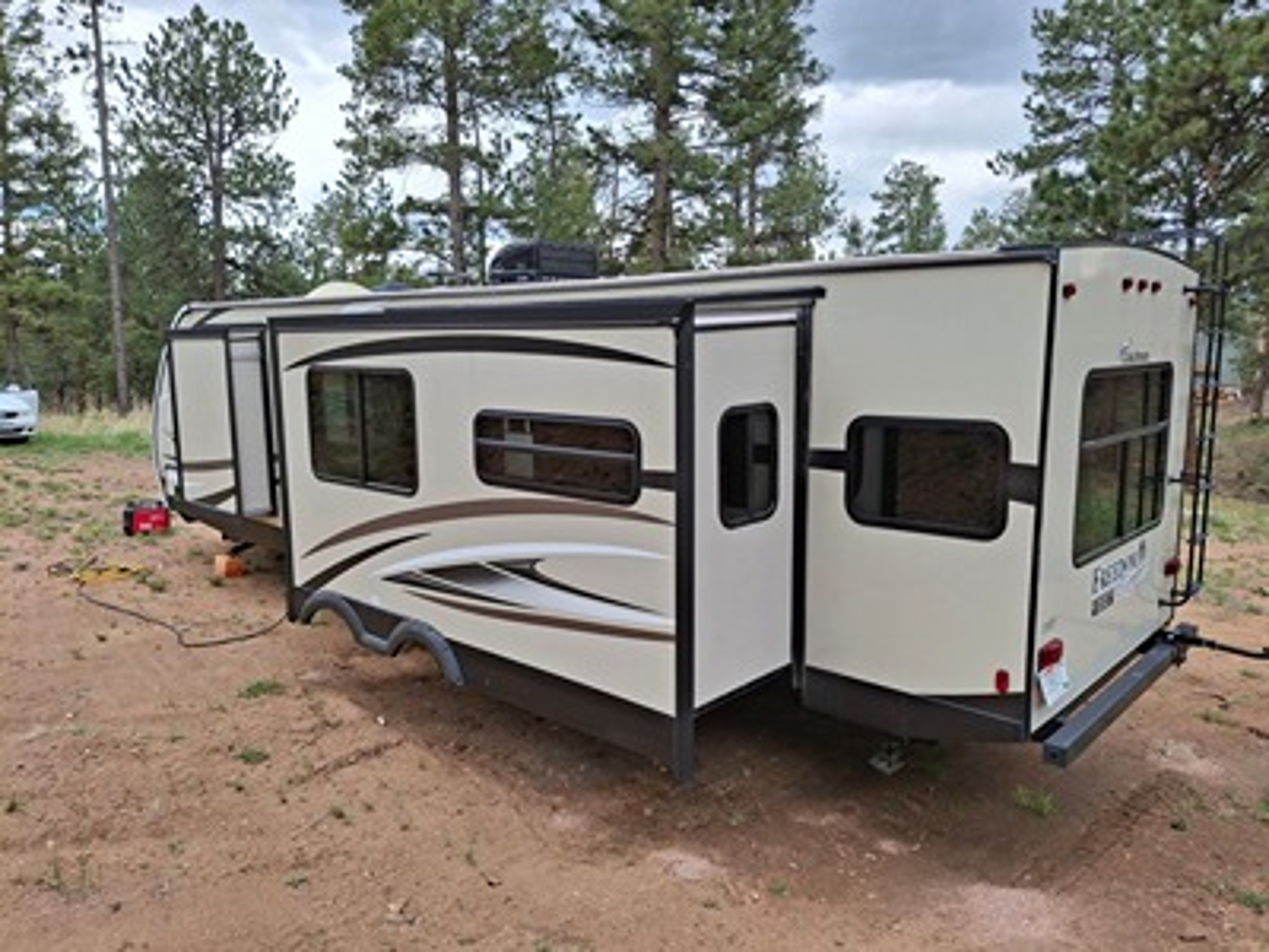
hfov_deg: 69.4
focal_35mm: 25
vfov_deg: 54.9
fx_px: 916
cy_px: 476
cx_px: 634
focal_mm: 4.69
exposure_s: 1/745
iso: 32
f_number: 1.8
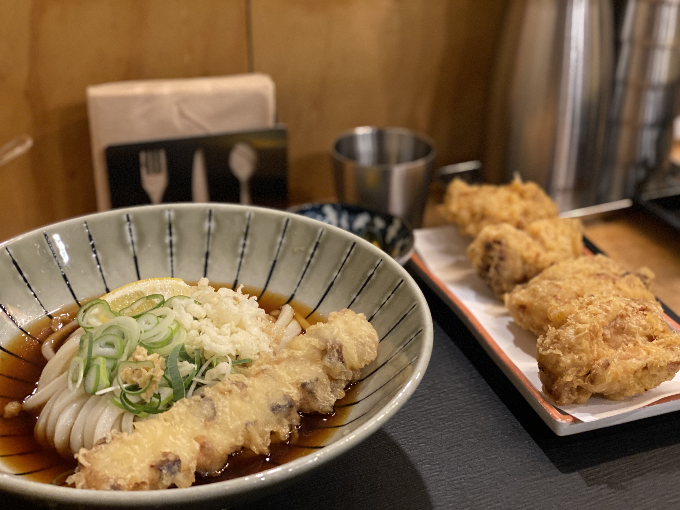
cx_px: 340
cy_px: 255
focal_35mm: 52
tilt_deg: -28.8
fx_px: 1021
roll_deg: -0.6
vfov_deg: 28.0
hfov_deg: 36.8
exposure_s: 1/24
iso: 400
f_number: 2
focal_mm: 6
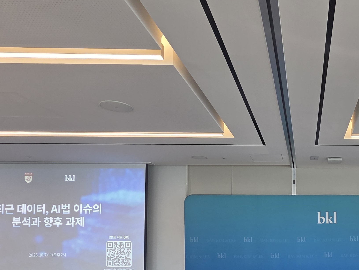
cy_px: 223
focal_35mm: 32
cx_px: 325
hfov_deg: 50.3
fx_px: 332
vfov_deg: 41.8
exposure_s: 1/100
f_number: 2.2
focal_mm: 2.2
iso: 64
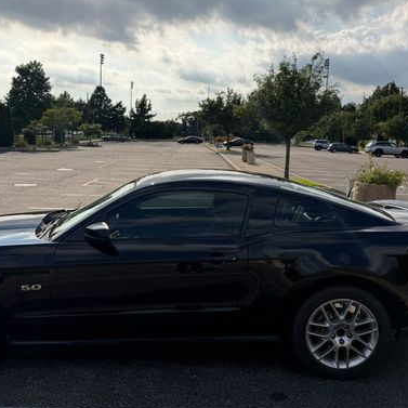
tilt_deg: -7.7
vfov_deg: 46.0
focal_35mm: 36
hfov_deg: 46.0
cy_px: 186
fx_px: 480
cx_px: 180
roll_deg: -1.7
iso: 80
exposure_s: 1/9091
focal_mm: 6.76
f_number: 1.78
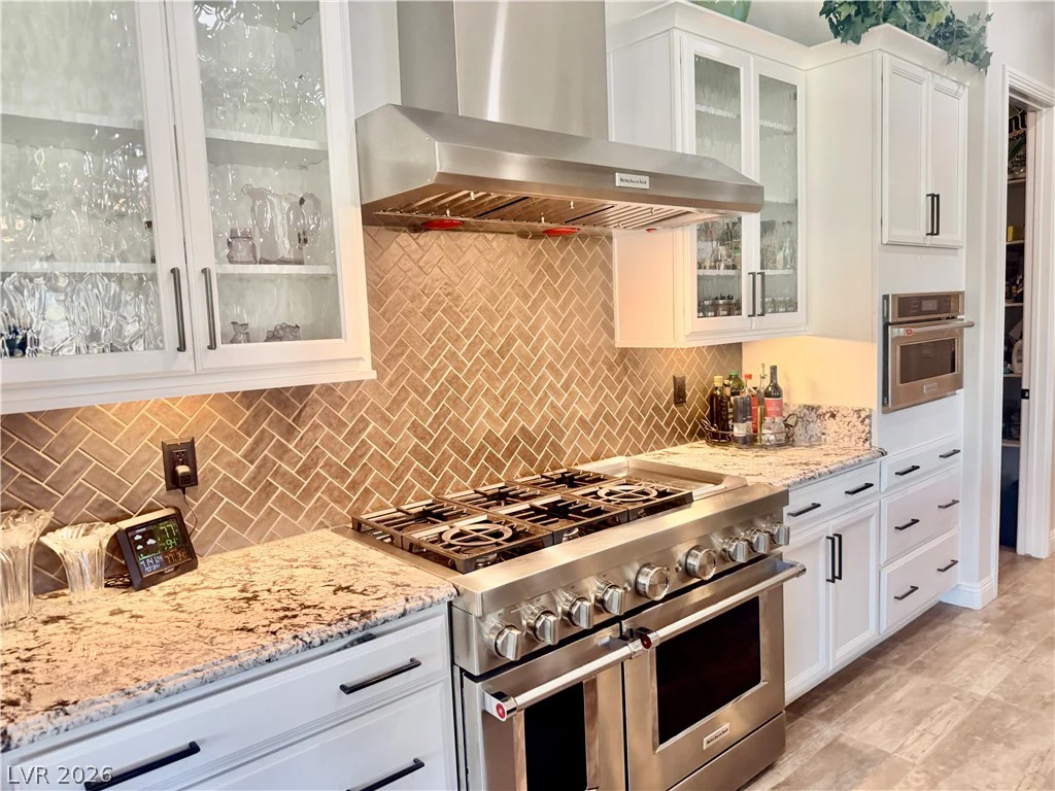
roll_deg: +1.4
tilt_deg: -4.5
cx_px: 528
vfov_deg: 56.8
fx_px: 731
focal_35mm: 24
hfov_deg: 71.6
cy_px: 396
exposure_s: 1/120
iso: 160
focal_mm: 6.76
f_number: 1.78
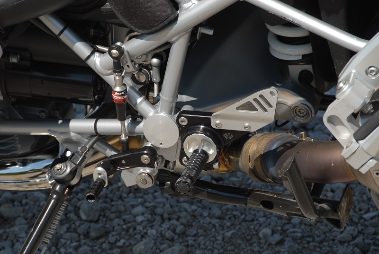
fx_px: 3165
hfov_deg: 6.9
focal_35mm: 300
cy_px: 127
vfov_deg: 4.6
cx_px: 190
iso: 200
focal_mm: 200
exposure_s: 1/320
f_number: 9
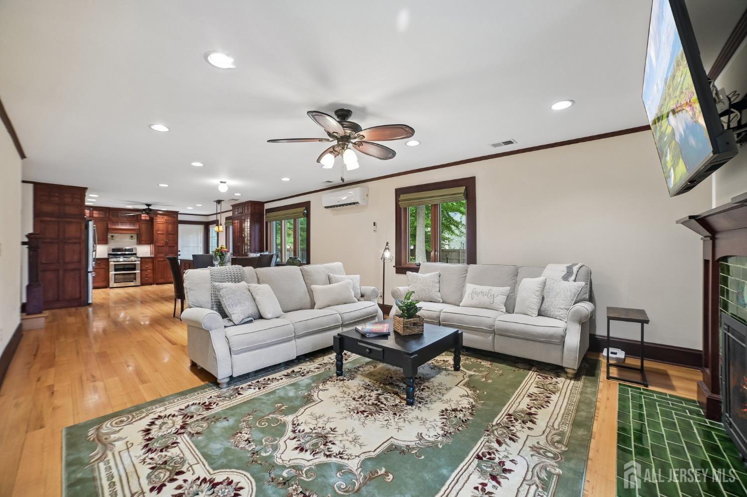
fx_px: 290
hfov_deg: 104.3
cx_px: 374
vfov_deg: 81.1
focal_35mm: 14
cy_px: 248
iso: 800
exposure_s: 1/30
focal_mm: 14
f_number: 6.3
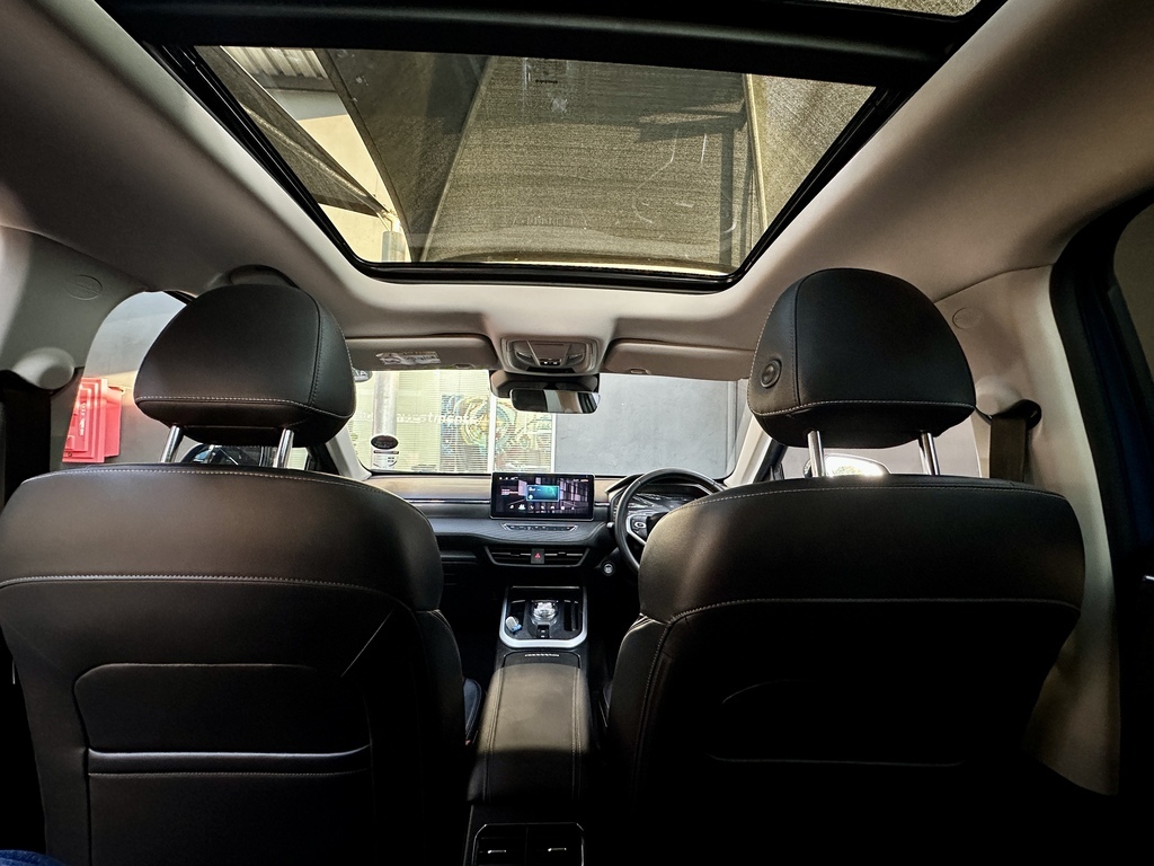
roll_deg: -2.1
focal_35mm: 14
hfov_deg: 102.1
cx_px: 577
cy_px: 433
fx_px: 467
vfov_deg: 85.7
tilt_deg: +2.0
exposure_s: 1/60
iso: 640
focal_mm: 2.22
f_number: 2.2
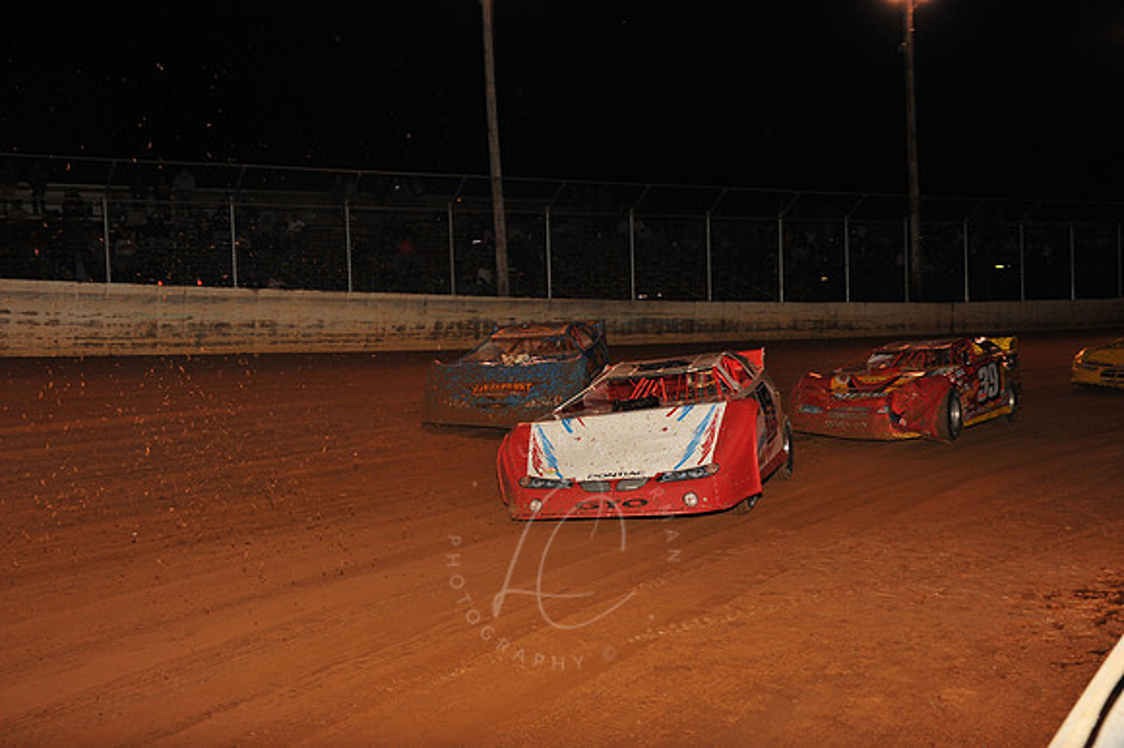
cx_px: 562
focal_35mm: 45
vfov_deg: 29.8
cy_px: 374
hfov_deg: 43.6
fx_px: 1404
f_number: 7.1
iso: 800
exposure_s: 1/320
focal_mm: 45
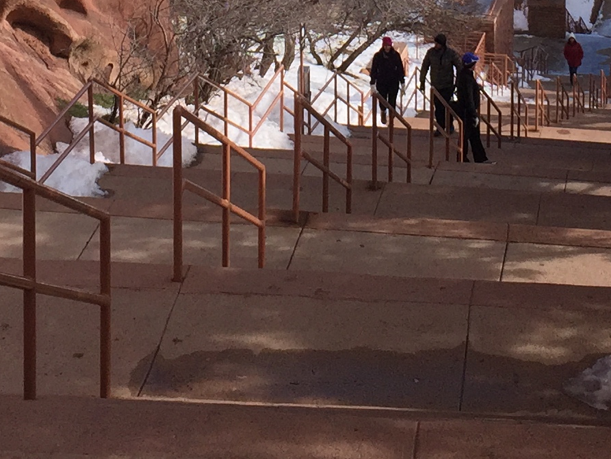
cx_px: 334
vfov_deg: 13.0
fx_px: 1871
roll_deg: +0.0
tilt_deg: -9.6
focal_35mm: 106
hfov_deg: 18.5
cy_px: -292
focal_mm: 4.15
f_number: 2.2
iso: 32
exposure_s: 1/2326
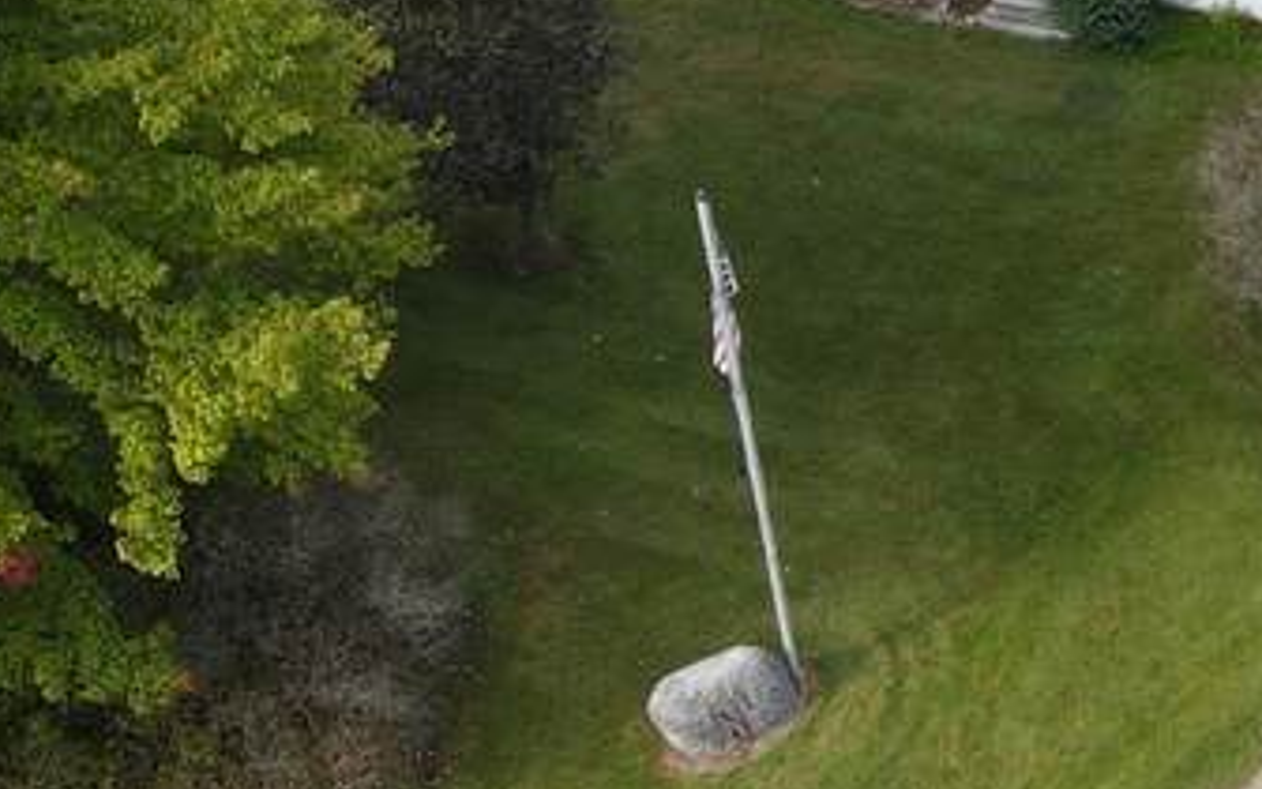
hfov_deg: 18.8
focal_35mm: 97
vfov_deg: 13.1
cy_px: -150
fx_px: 3336
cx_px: 1901
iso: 100
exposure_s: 1/160
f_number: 2.8
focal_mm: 4.5
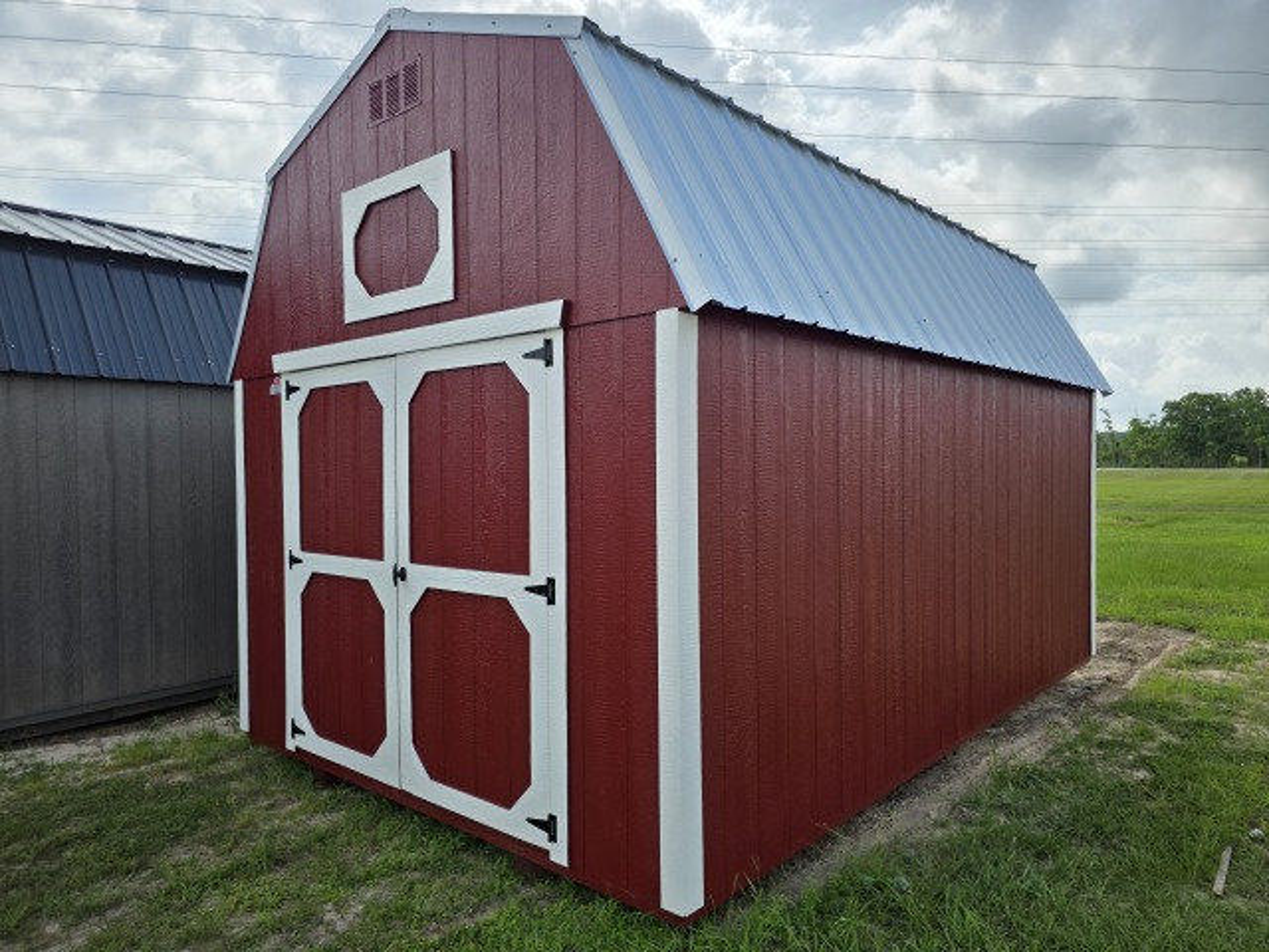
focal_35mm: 23
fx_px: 843
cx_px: 634
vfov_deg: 58.9
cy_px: 476
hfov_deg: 73.9
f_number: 1.7
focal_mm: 6.3
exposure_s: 1/7944
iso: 80
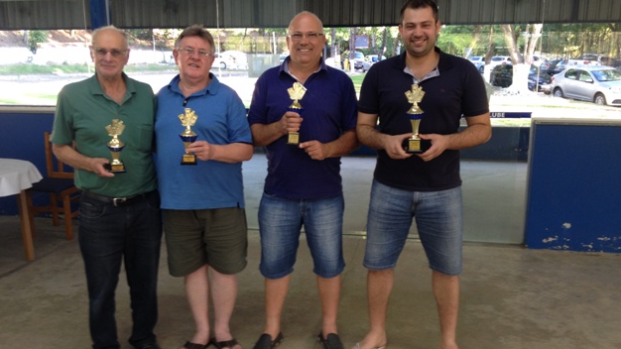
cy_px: 195
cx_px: 312
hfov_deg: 51.6
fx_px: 642
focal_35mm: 39
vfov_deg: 30.4
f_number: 2.4
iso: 50
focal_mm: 4.28
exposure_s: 1/20
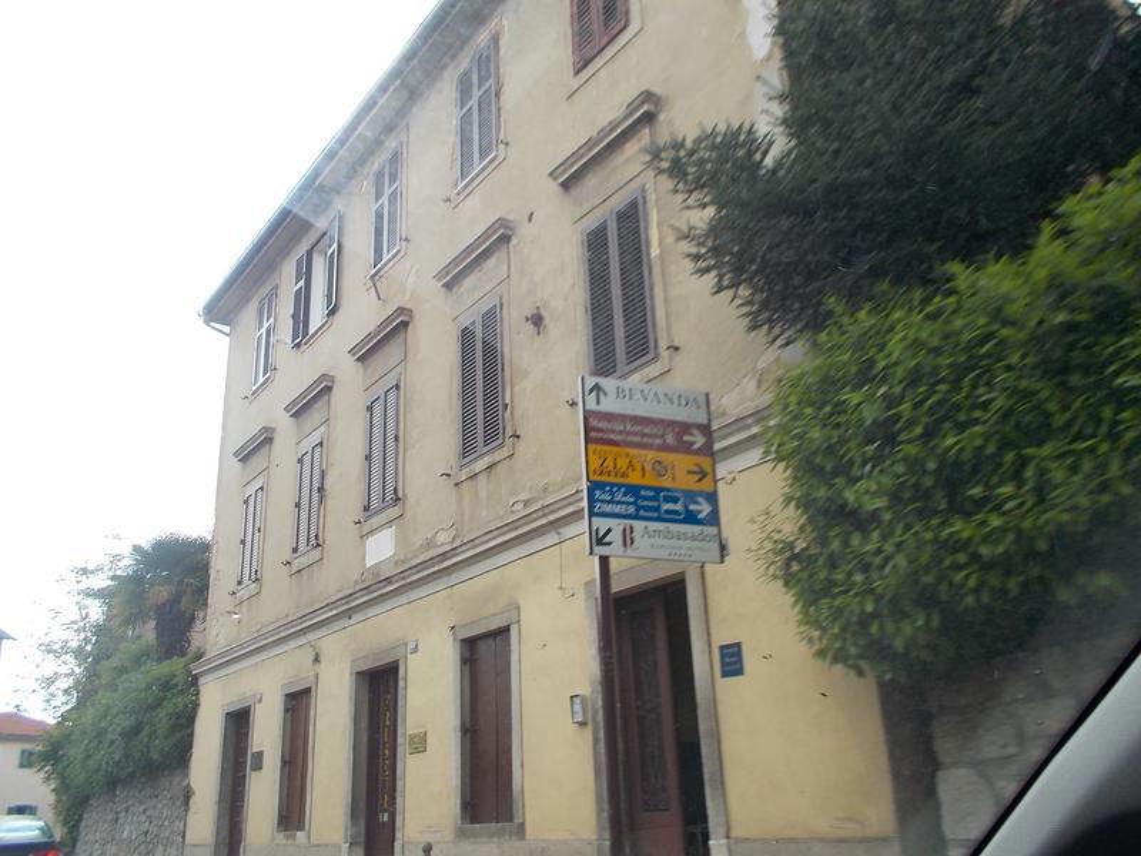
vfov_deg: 48.2
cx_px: 570
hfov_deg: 61.7
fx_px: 956
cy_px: 428
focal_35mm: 29
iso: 80
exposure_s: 1/160
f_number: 3.3
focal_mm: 4.1
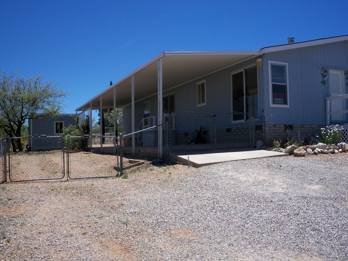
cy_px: 130
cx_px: 174
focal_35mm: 38
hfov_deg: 49.0
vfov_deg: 37.7
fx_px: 382
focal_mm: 6.3
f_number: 5.6
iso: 100
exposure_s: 1/500
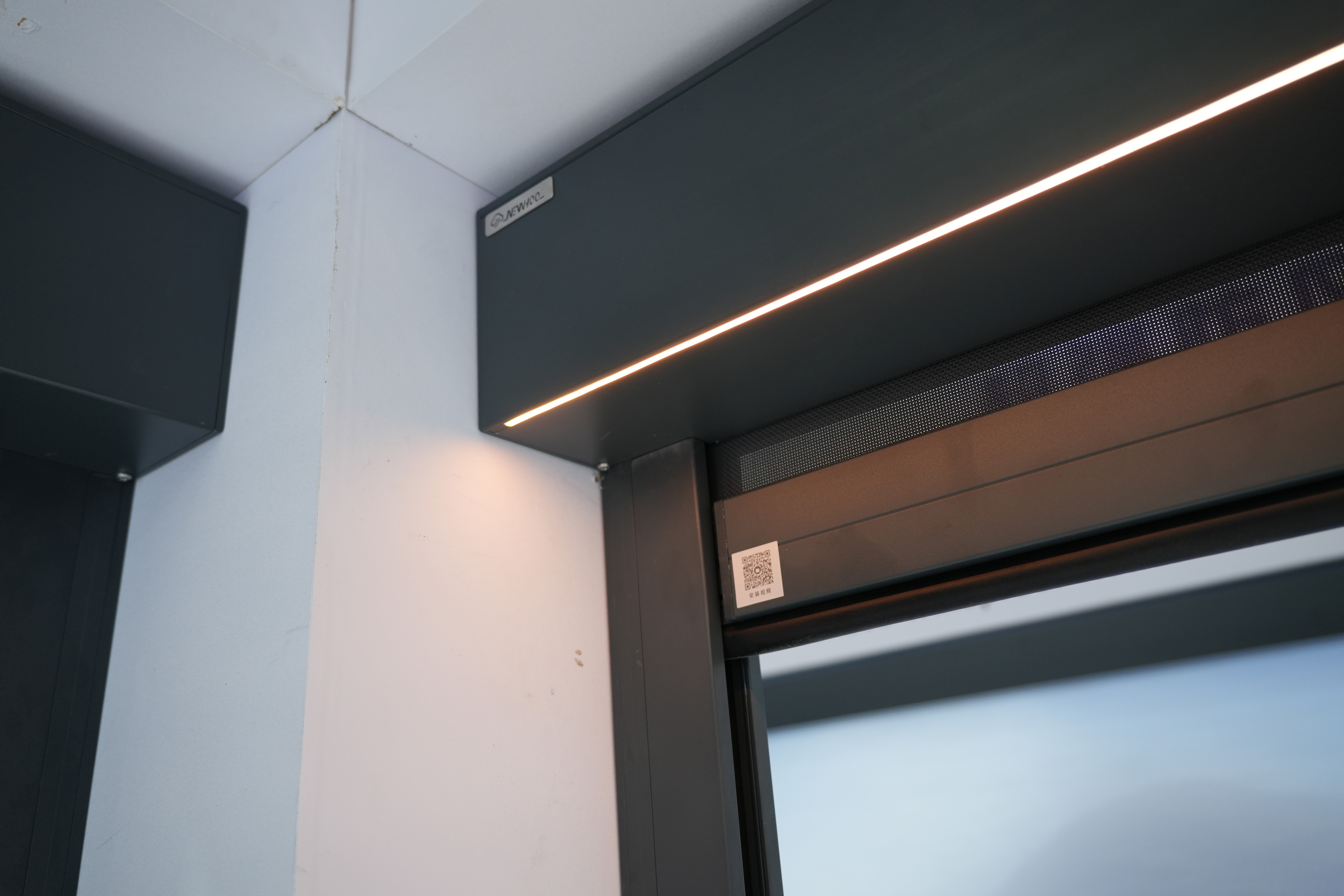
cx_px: 672
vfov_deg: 47.9
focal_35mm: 27
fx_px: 1008
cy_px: 448
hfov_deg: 67.4
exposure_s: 1/160
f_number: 2.8
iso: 200
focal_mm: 18
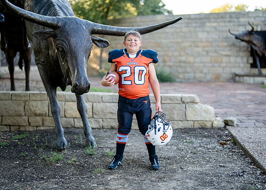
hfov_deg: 33.8
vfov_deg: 24.5
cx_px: 135
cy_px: 91
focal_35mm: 58
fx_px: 438
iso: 200
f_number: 1.2
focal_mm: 50
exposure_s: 1/1000
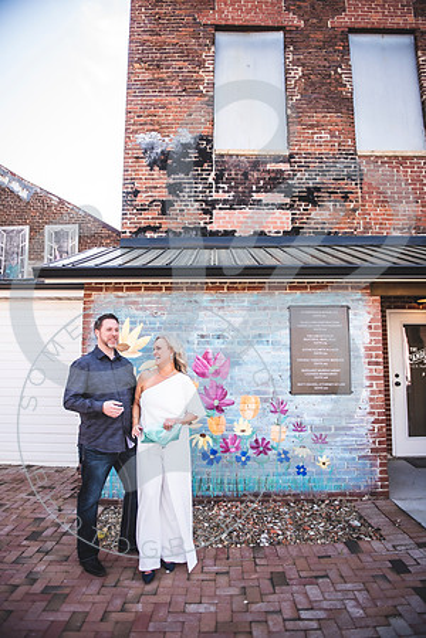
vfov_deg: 73.7
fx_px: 426
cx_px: 213
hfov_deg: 53.1
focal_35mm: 24
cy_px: 319
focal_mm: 24
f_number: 2.8
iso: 100
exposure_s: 1/400
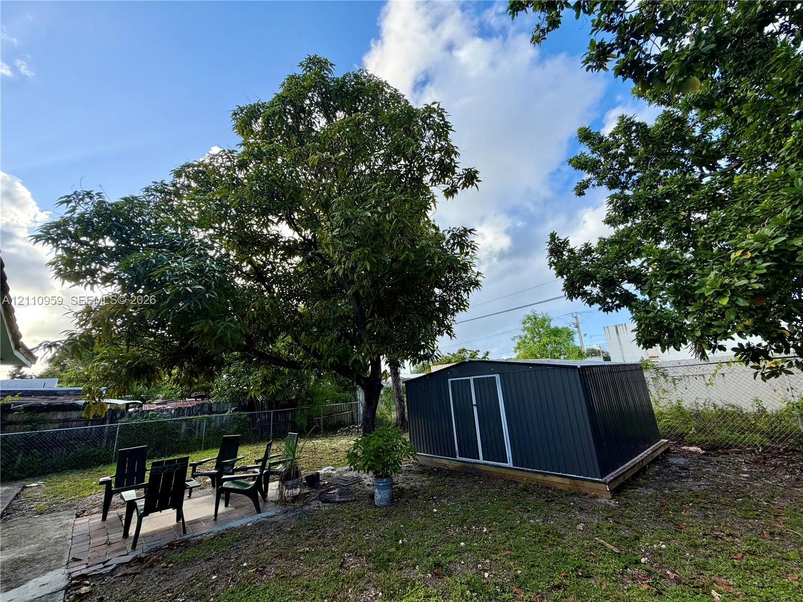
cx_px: 402
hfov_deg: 102.1
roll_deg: +5.0
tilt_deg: +16.0
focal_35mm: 14
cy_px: 301
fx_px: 325
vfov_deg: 85.7
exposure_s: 1/502
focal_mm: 2.22
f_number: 2.2
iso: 40
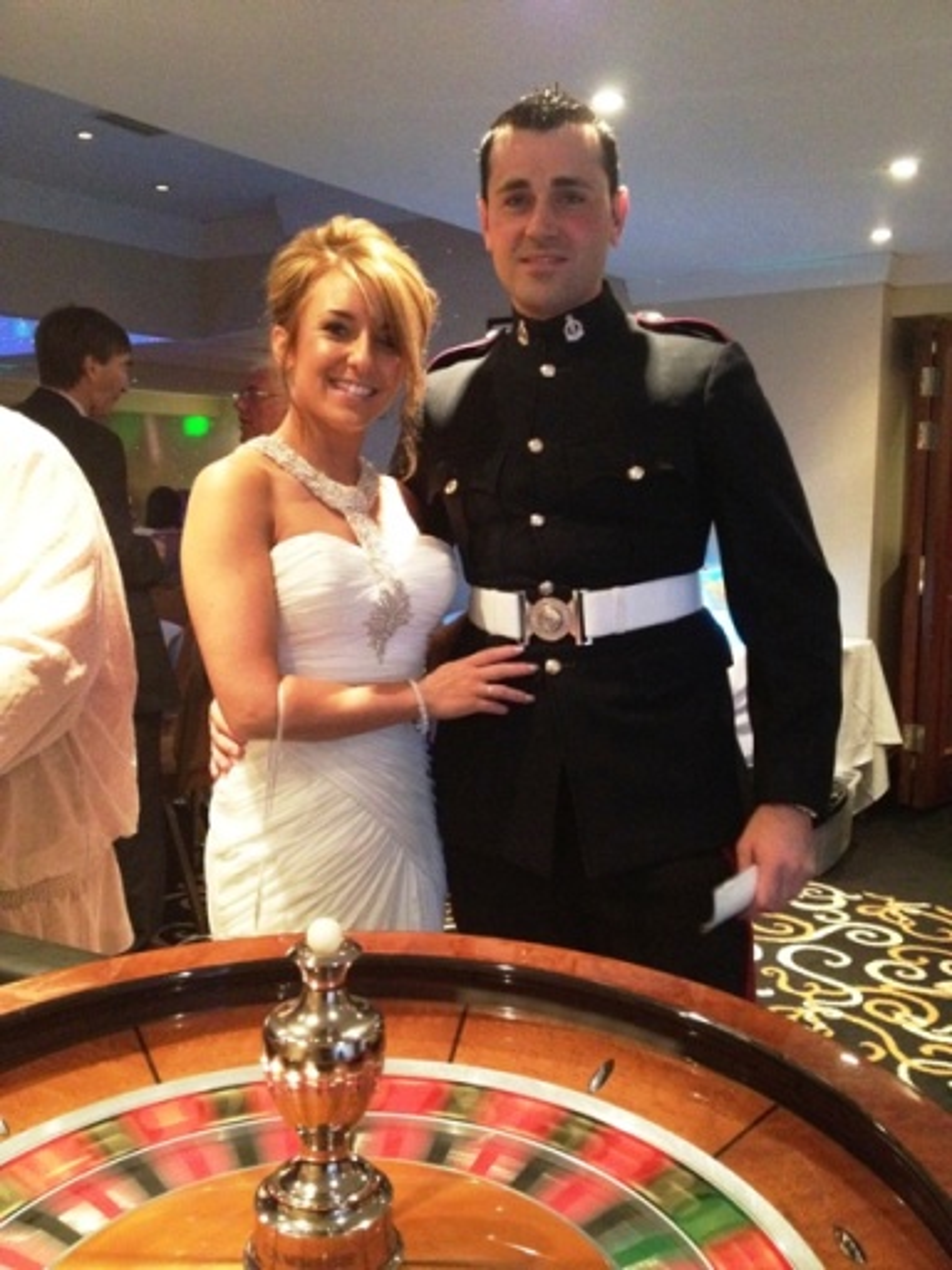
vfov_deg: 52.6
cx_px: 476
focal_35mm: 35
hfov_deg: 40.7
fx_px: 1283
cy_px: 635
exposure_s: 1/15
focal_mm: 4.28
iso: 640
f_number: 2.4
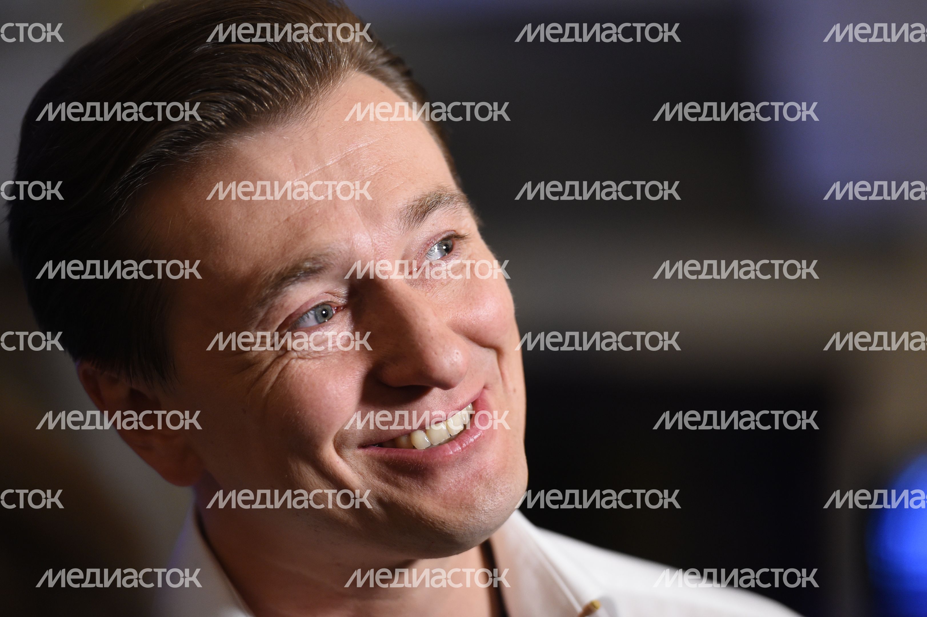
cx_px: 464
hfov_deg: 10.3
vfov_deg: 6.9
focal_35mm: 200
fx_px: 5147
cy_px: 308
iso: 3200
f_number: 3.5
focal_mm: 200
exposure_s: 1/200
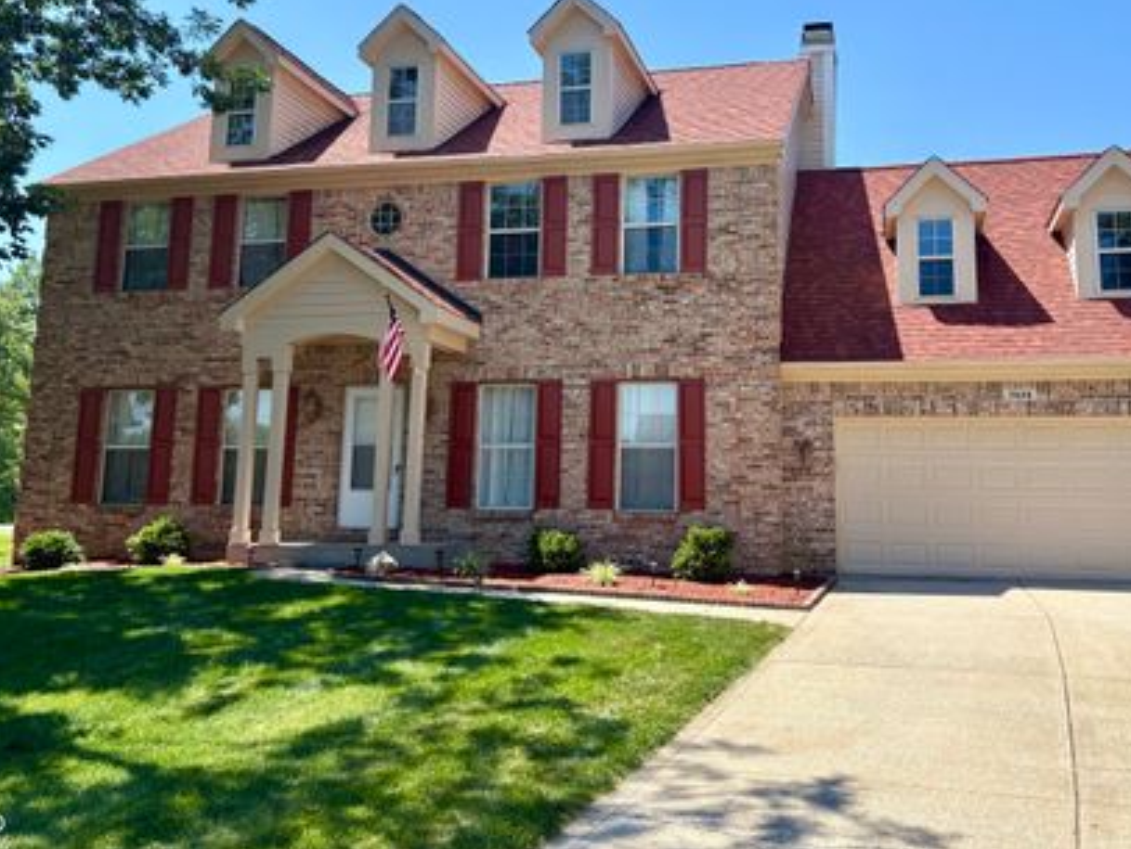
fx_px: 1046
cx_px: 641
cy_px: 333
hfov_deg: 56.6
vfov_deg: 43.9
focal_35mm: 32
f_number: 1.6
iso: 50
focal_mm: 5.96
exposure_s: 1/2075
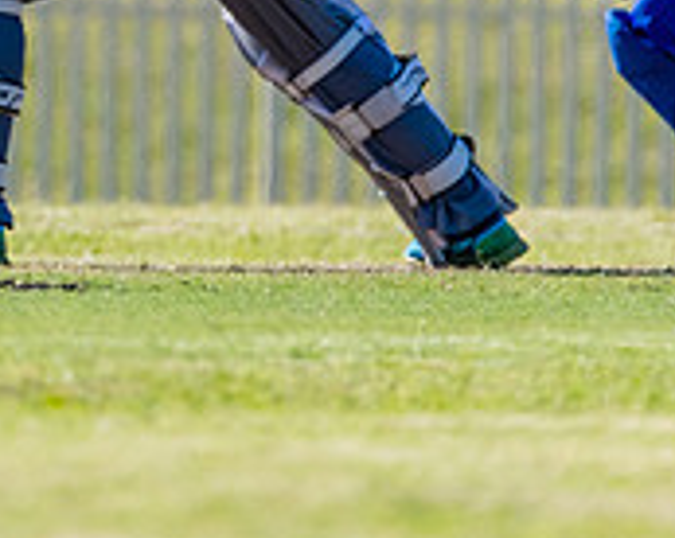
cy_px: -286
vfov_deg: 0.7
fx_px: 41666
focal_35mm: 2088
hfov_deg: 0.9
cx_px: -62
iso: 640
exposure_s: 1/2000
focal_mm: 600
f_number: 6.3
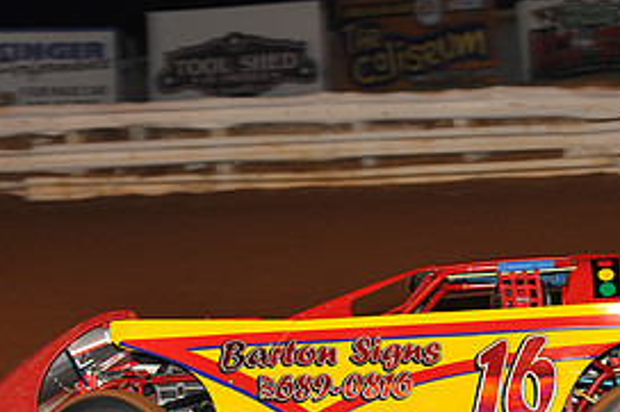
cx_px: 403
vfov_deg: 6.4
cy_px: 344
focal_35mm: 213
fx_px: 3666
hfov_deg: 9.7
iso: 500
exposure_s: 1/250
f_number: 5.6
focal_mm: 100
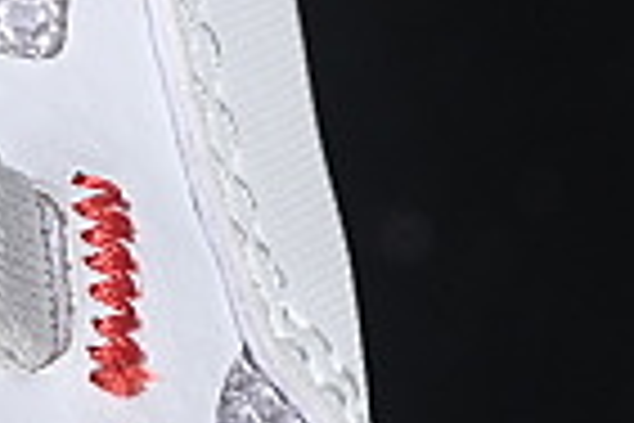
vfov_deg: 2.4
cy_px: 104
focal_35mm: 576
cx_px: -706
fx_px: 10143
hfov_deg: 3.5
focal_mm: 50
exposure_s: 1/80
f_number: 7.1
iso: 160
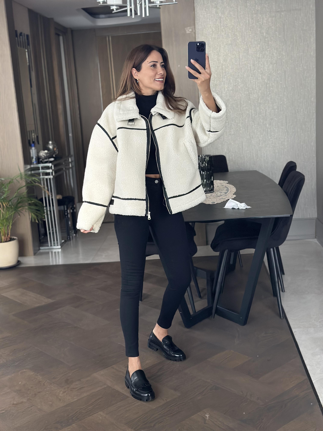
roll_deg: +3.9
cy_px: 216
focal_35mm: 48
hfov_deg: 30.3
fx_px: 597
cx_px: 162
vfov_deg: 39.7
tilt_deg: -18.6
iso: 320
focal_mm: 6.86
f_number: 1.78
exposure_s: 1/60
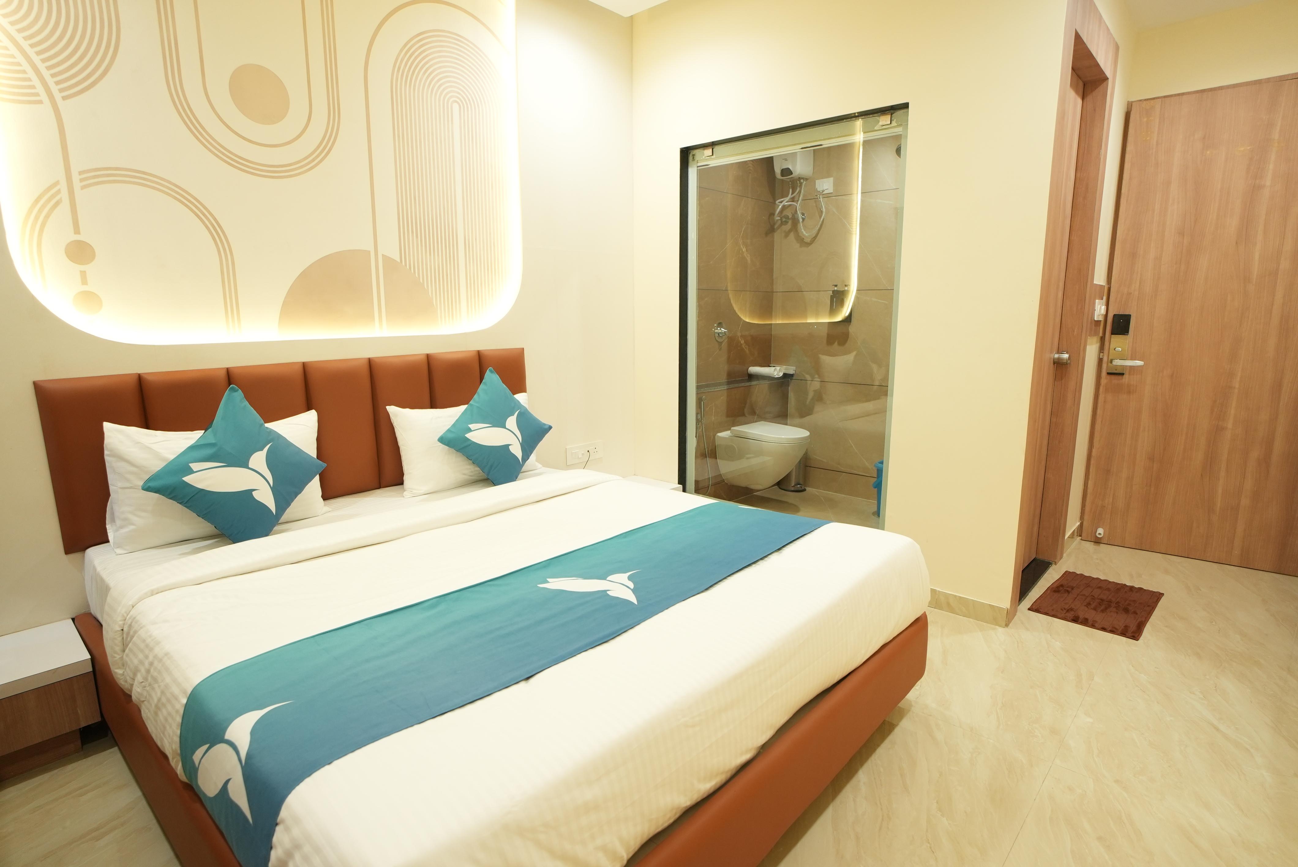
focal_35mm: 18
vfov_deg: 67.5
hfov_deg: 90.0
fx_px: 649
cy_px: 434
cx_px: 649
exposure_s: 1/100
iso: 1600
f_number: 4
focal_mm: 18
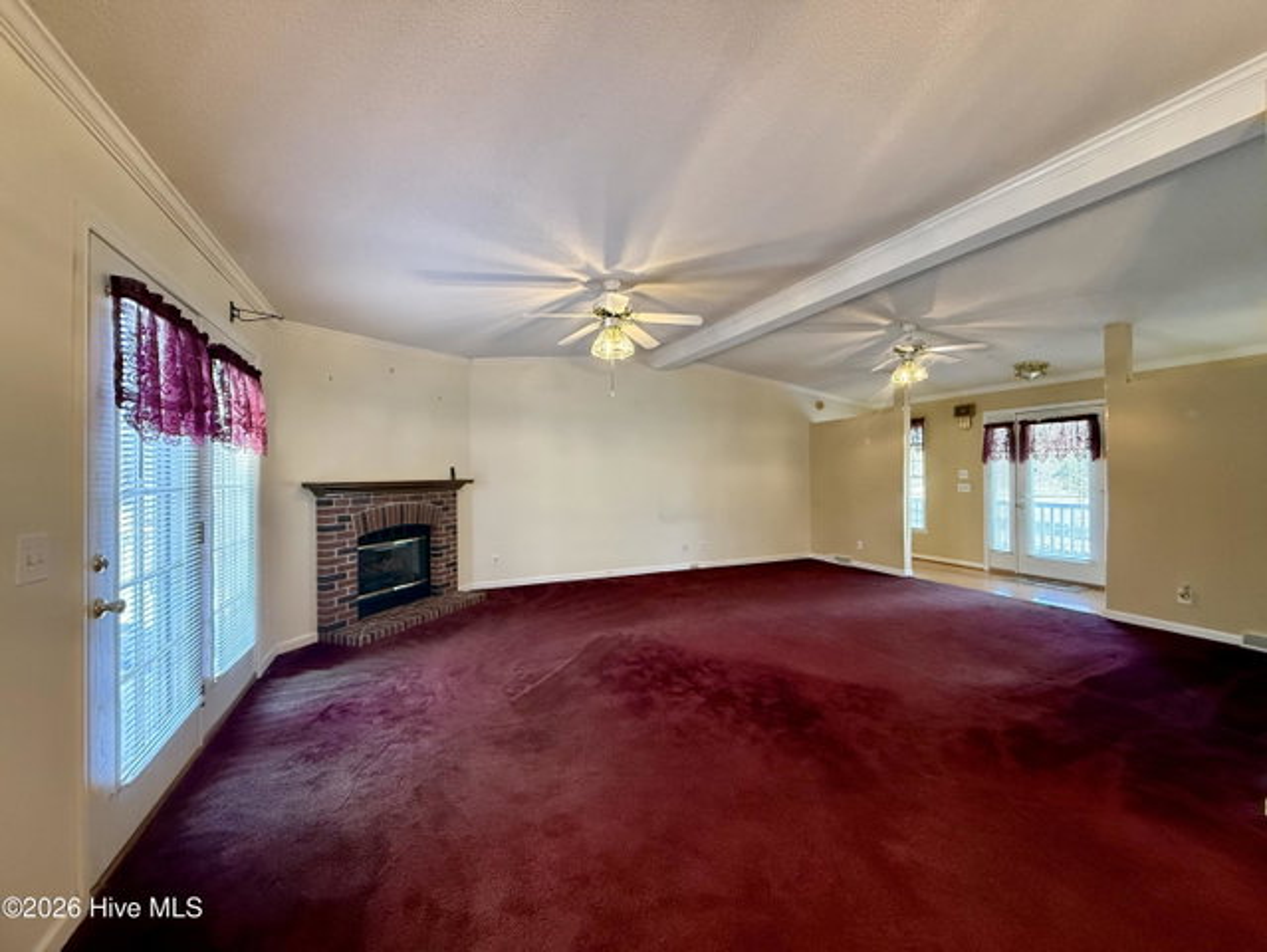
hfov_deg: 102.0
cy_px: 476
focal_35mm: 14
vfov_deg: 85.7
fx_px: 513
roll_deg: +0.4
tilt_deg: +0.4
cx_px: 634
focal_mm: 2.22
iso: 640
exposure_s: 1/120
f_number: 2.2
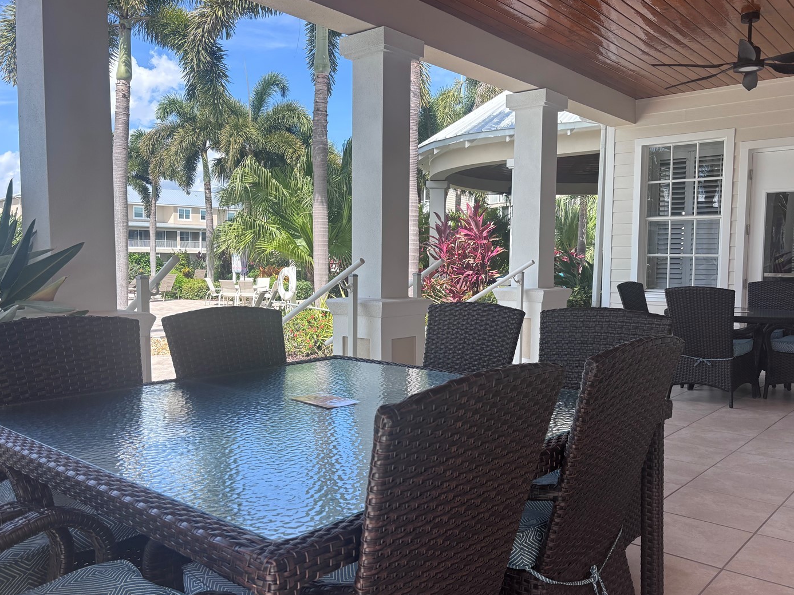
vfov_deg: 46.8
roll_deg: -0.8
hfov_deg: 59.9
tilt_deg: -4.1
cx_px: 420
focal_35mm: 30
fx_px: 688
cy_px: 315
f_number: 1.6
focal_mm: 5.96
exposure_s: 1/1152
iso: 50
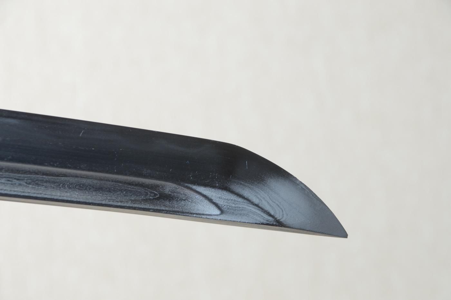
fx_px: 2253
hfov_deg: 11.4
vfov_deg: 7.6
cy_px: 150
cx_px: 226
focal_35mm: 180
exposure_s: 1/2
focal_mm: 120
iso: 400
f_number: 11
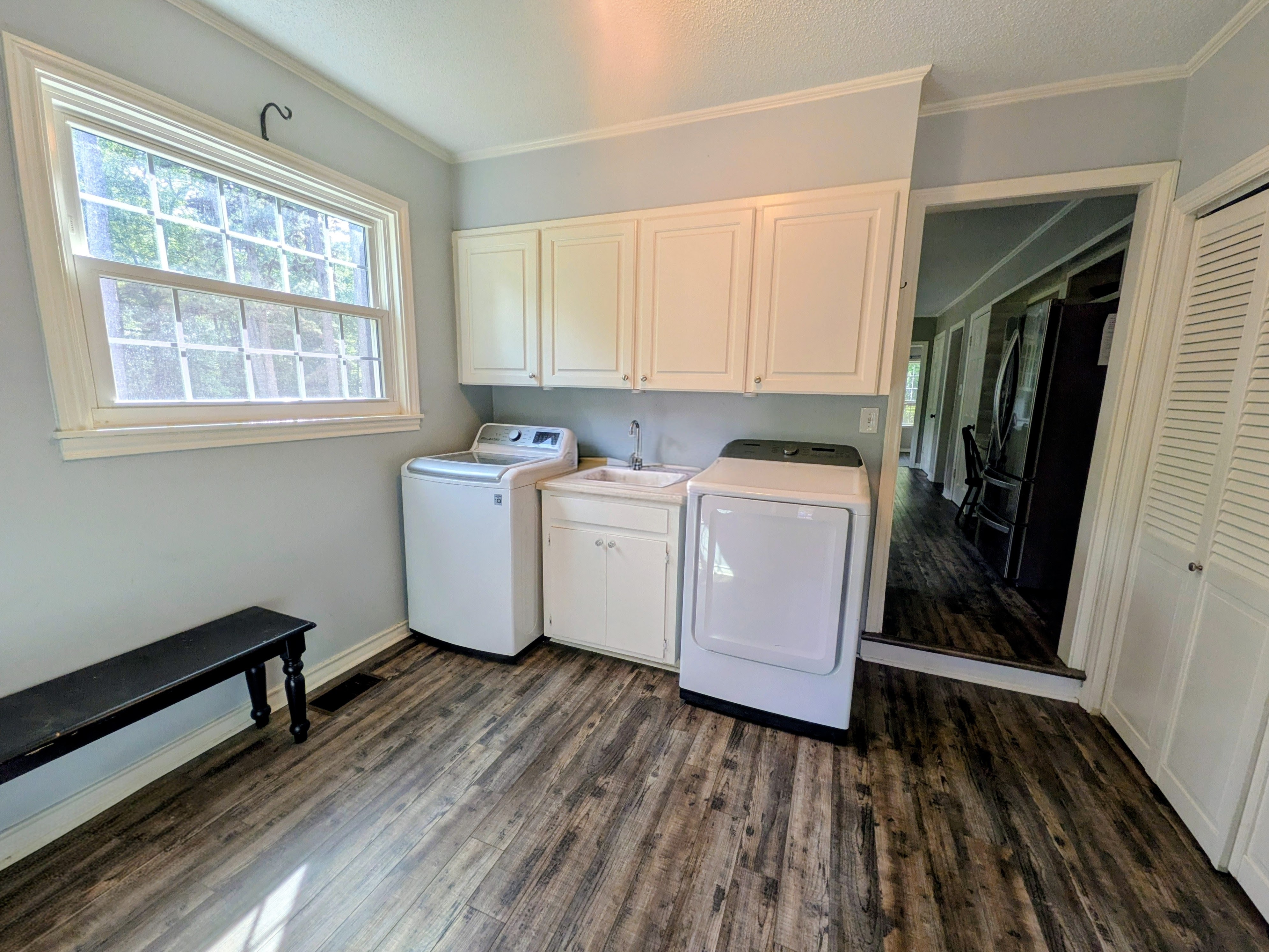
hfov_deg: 102.1
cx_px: 634
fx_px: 513
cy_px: 476
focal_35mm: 14
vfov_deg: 85.7
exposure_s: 1/120
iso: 133
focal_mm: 1.85
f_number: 2.2
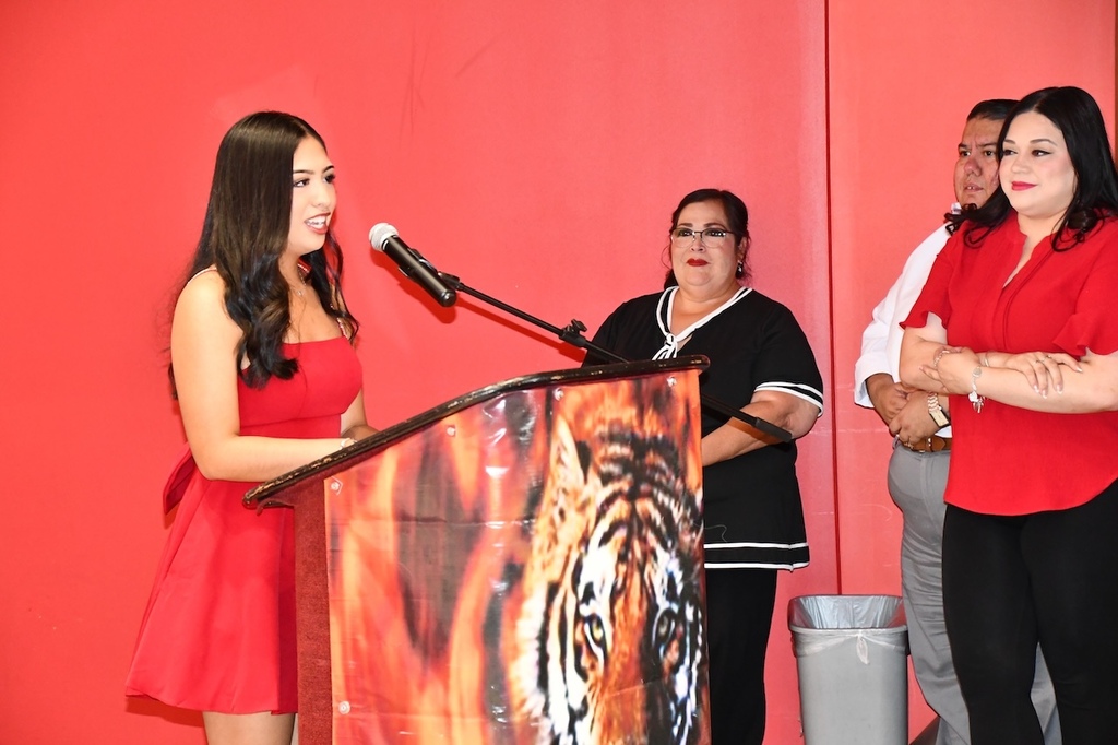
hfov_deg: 21.0
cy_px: 372
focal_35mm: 97
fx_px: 3011
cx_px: 559
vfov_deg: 14.1
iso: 3600
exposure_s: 1/60
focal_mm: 65
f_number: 5
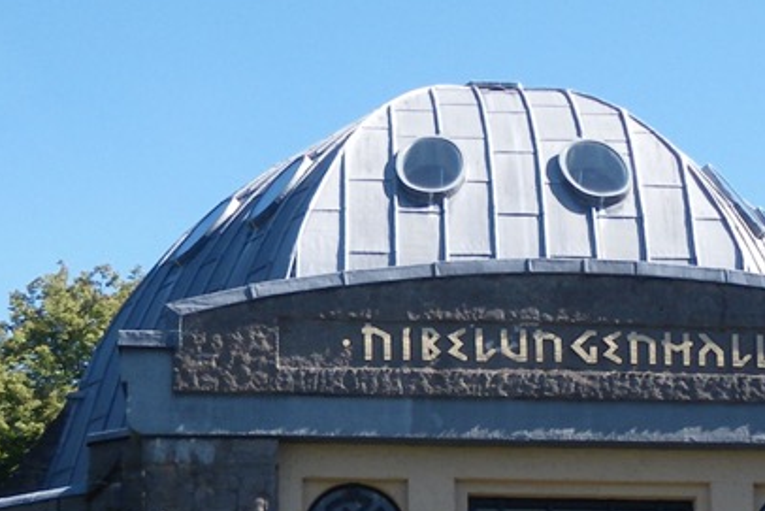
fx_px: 2508
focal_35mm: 118
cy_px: 749
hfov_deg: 17.3
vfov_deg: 11.2
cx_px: 471
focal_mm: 6.3
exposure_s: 1/250
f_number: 3.5
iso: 64
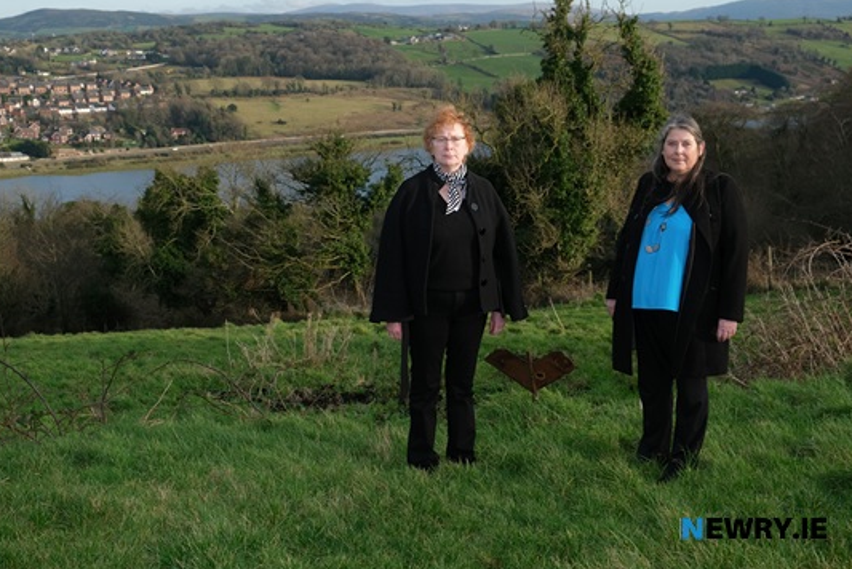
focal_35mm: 45
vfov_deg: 29.9
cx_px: 382
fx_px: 1066
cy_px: 253
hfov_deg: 43.5
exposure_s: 1/480
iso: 400
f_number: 6.4
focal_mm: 26.5
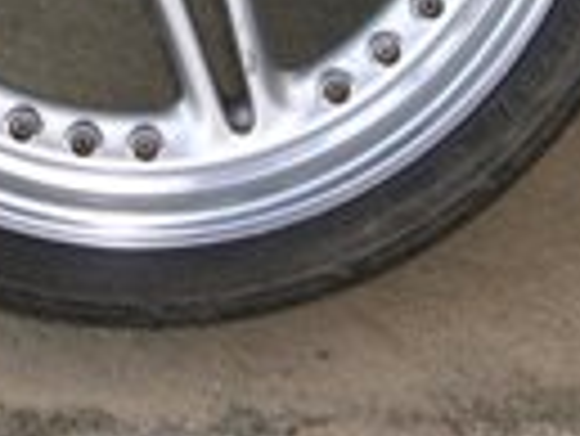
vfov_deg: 12.4
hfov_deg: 17.1
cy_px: -198
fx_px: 1912
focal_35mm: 114
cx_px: 81
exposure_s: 1/152
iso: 100
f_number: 2.8
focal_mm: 8
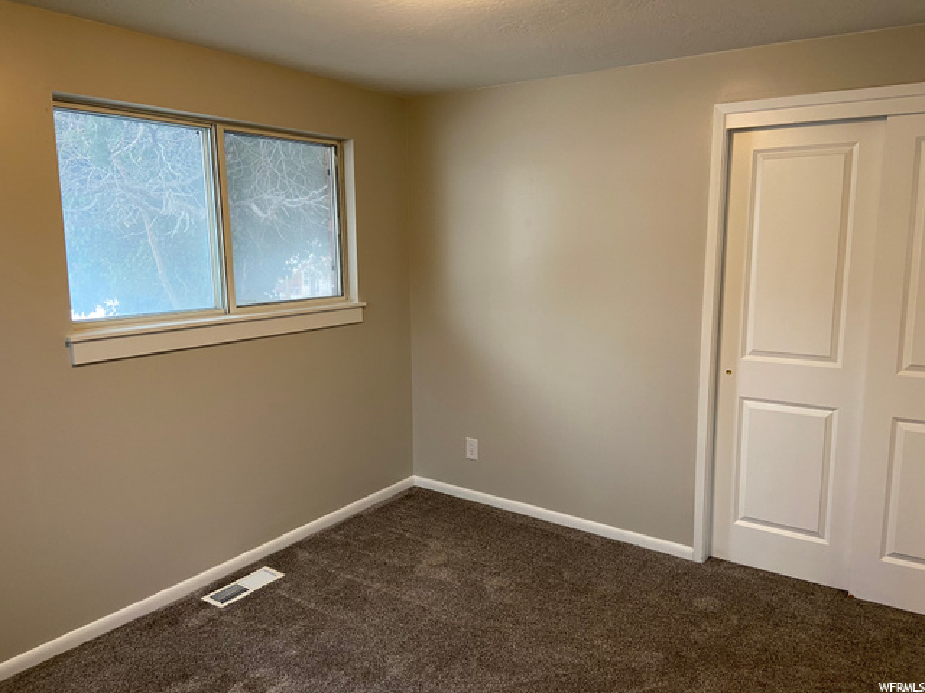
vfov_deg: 53.1
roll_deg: -0.8
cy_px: 346
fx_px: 695
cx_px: 462
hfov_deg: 67.3
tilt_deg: -7.6
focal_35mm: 26
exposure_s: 1/60
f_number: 1.8
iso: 80
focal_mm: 4.25
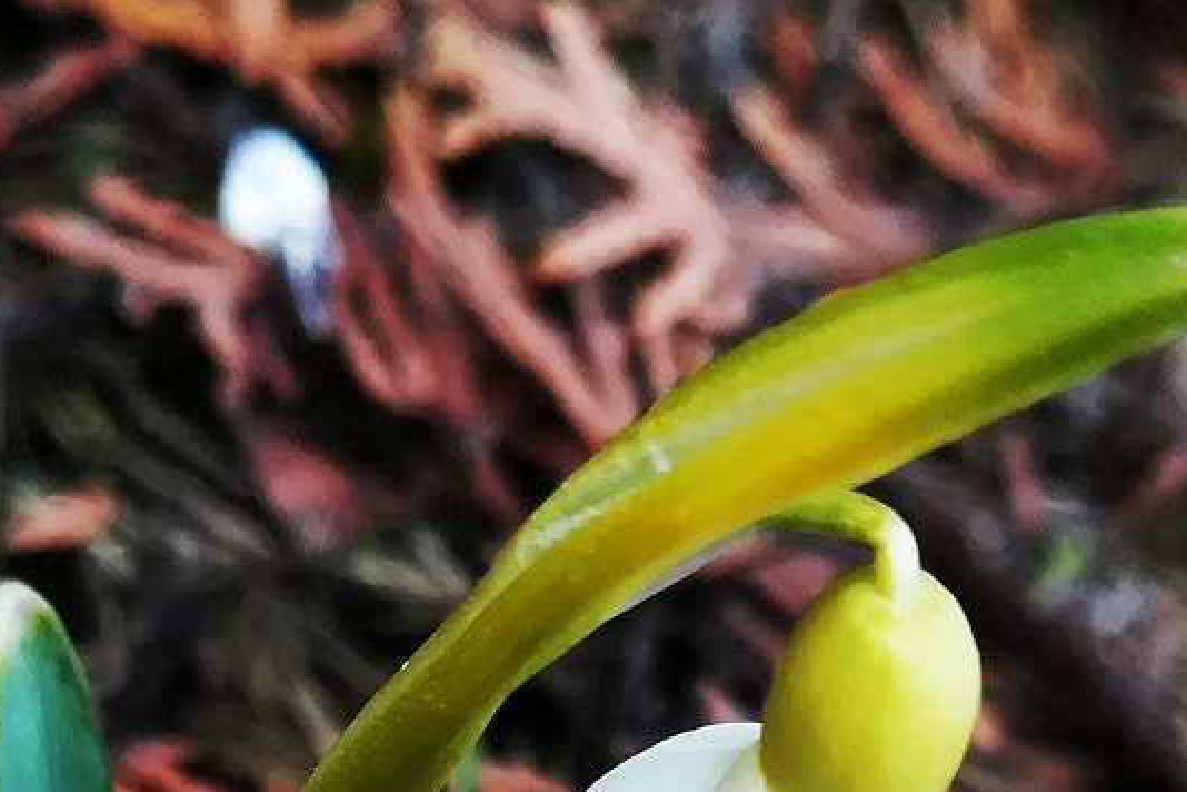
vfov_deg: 14.9
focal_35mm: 81
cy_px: 1386
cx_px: 571
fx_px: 2671
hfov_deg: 25.1
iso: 50
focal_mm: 3.83
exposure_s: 1/172
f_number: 2.2
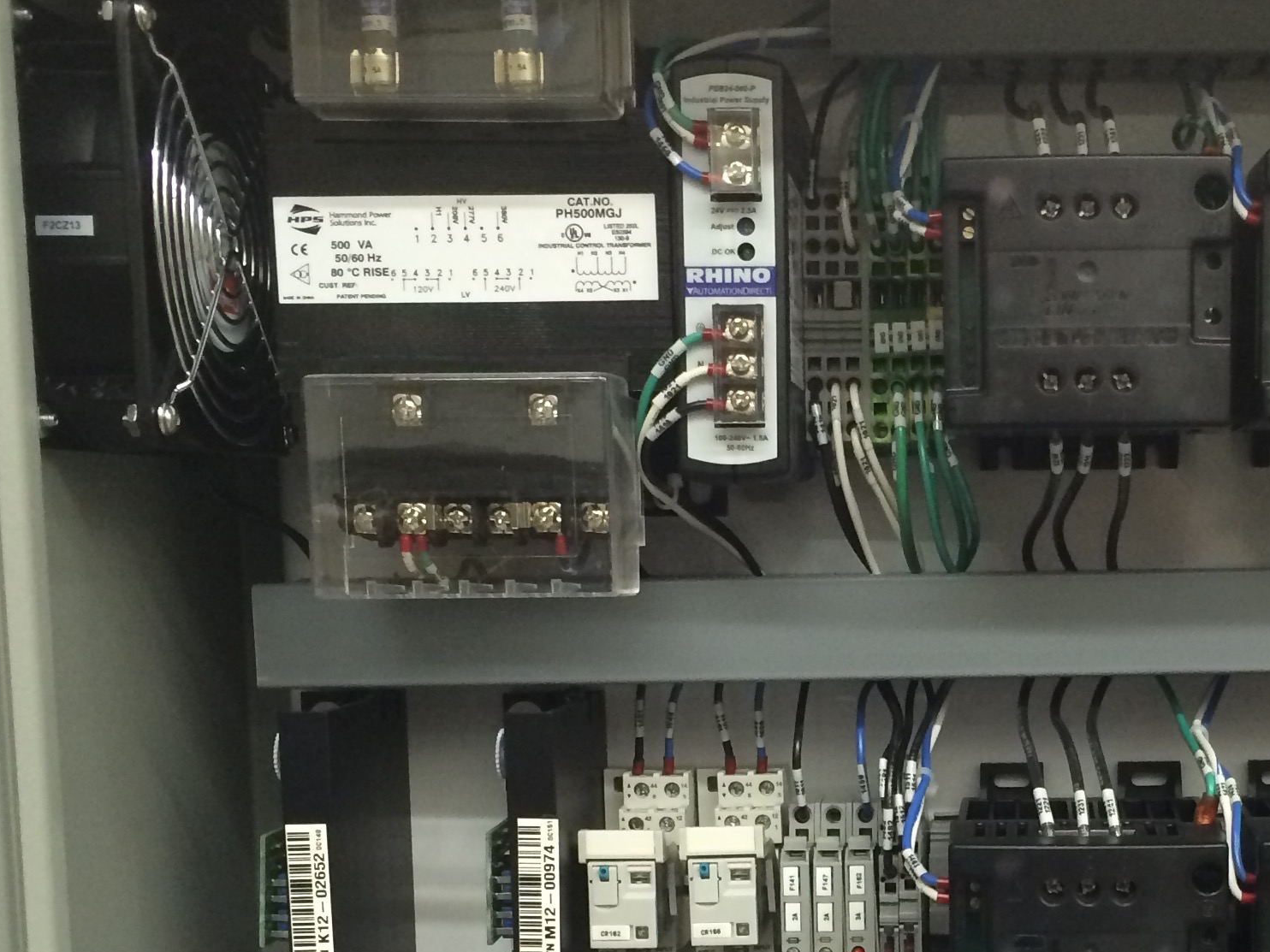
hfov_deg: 28.8
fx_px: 2421
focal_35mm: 66
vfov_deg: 21.8
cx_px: 994
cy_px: 842
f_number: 2.2
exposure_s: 1/30
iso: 160
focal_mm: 4.12
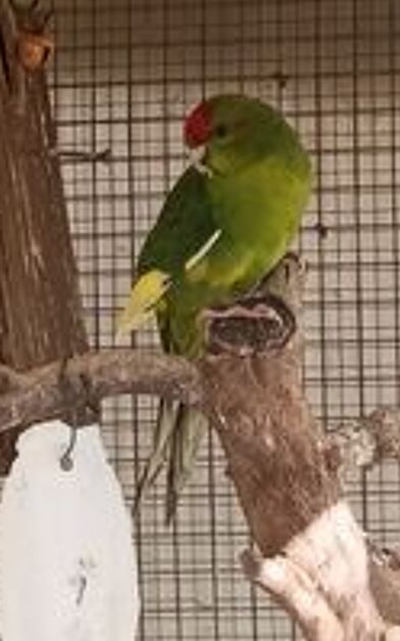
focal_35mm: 173
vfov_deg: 12.1
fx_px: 3021
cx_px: 220
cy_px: 320
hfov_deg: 7.6
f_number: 1.8
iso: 50
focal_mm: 3.96
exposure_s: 1/110
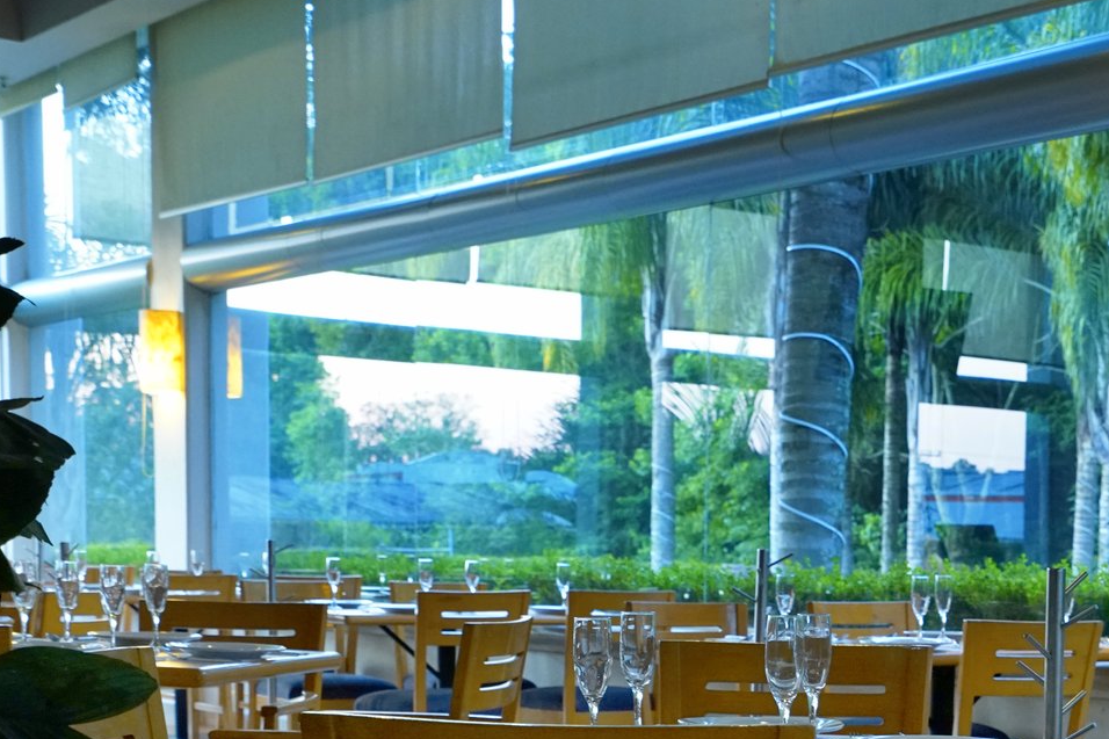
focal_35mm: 75
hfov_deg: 26.6
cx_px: 848
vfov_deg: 17.6
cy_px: 784
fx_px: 2310
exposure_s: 1/40
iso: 2500
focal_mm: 35
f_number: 5.6
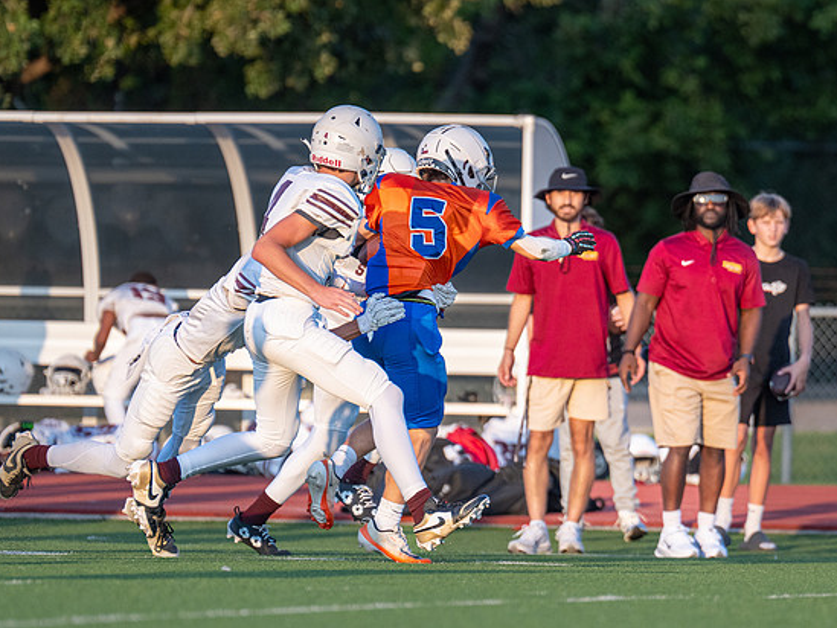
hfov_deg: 3.9
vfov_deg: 2.9
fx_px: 12358
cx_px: 534
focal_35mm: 511
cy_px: 374
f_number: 4
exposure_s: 1/1600
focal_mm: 280
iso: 500
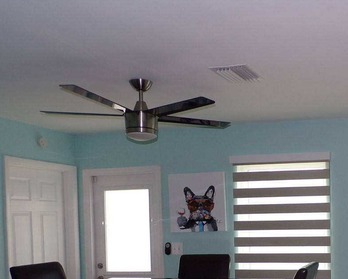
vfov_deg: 30.6
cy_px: 226
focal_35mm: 48
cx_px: 312
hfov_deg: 36.4
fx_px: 494
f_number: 3
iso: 80
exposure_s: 1/80
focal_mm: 4.3
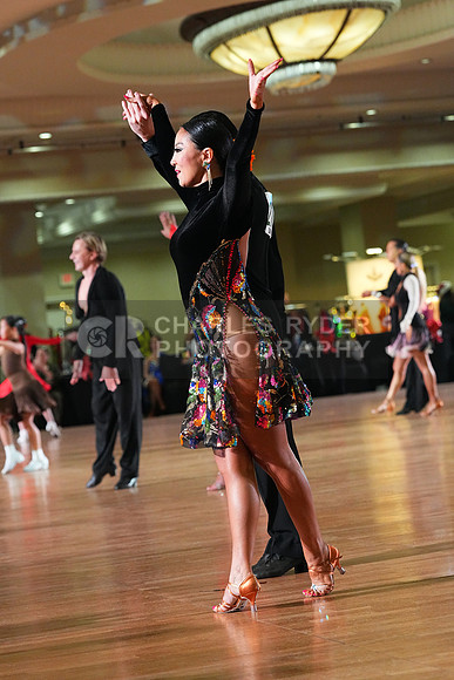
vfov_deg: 18.4
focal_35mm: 111
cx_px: 227
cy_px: 340
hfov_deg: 12.3
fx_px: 2098
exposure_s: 1/400
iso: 8000
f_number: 5
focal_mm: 111
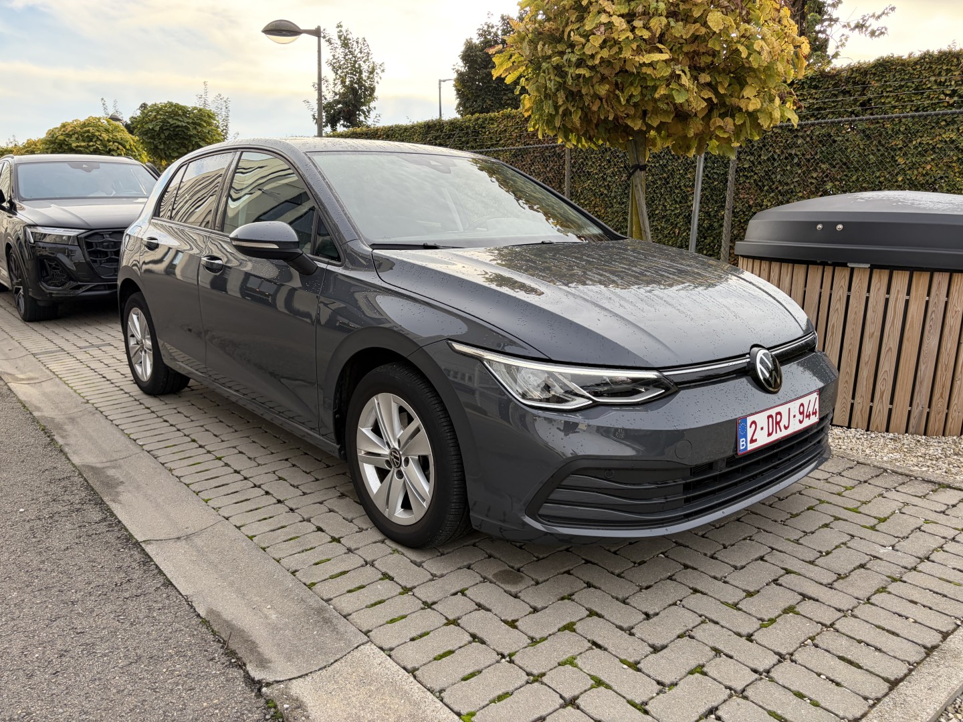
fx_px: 723
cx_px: 482
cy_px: 361
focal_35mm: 26
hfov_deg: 67.3
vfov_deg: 53.1
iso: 50
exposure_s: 1/430
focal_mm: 5.96
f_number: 1.6
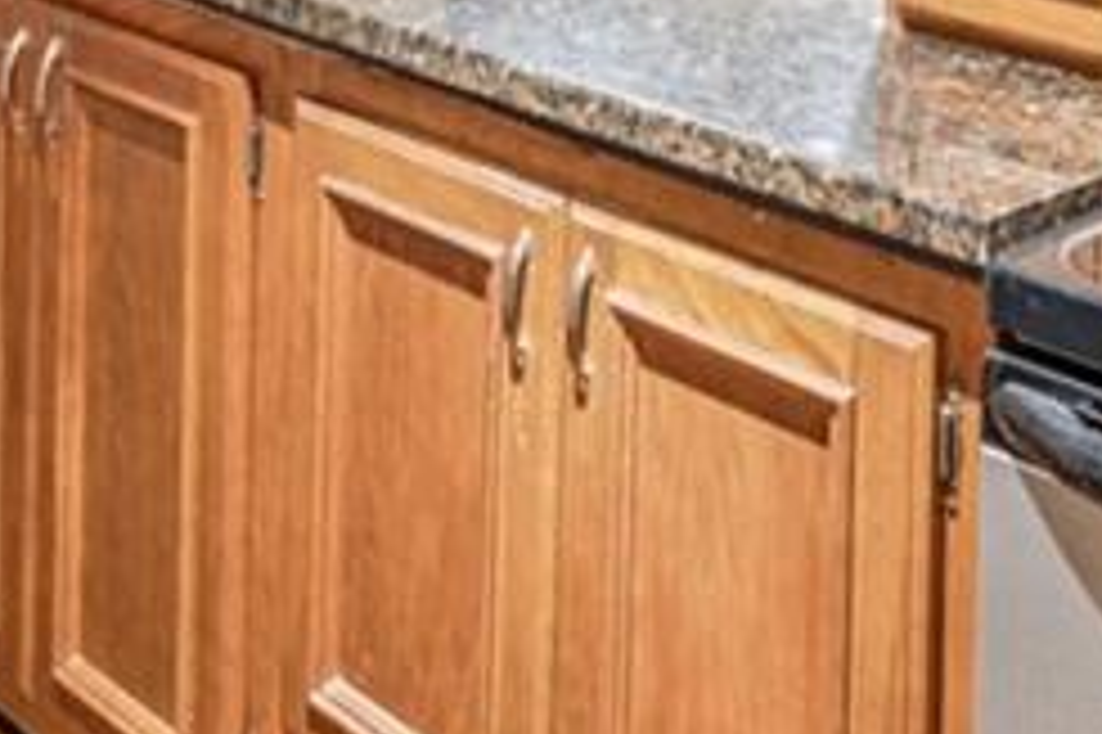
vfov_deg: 17.3
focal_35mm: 67
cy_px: -502
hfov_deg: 30.0
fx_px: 2049
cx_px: 661
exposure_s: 1/1.25
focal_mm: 16
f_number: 5.6
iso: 400
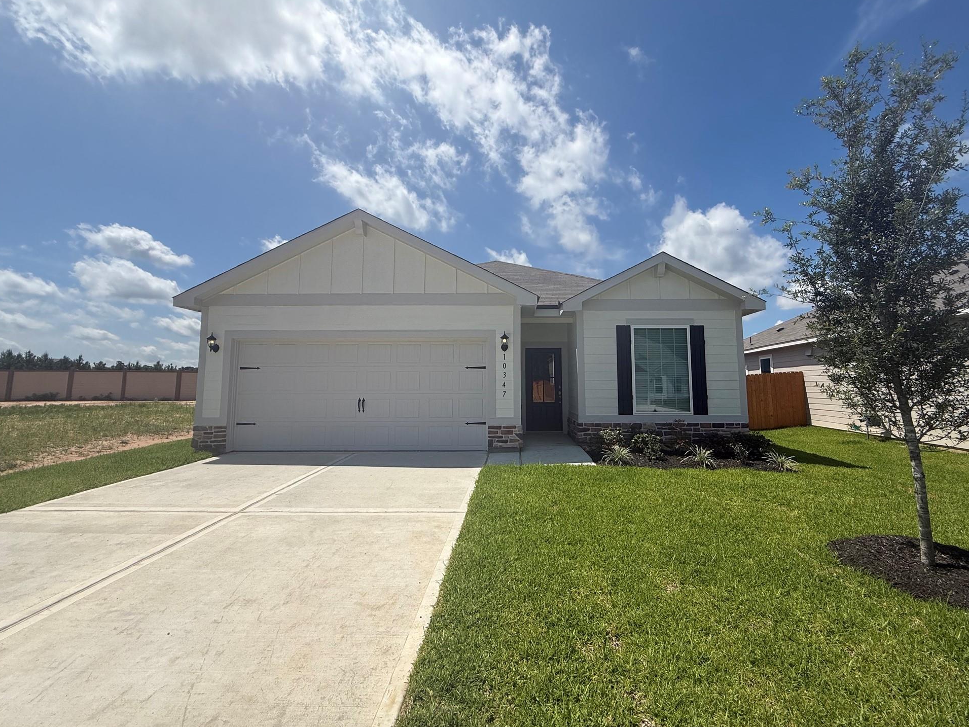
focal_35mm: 15
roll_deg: +0.0
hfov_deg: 98.0
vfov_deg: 81.7
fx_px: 420
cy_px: 342
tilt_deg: +6.2
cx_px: 514
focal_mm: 2.22
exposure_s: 1/3460
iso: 50
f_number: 2.2
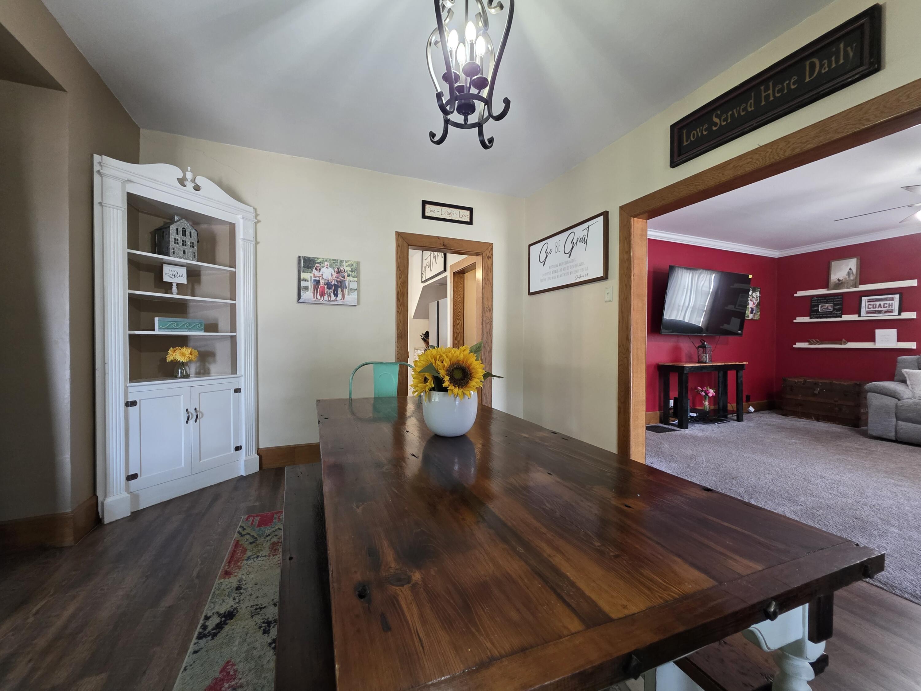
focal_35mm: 13
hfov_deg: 106.2
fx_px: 346
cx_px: 460
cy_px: 346
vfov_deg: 89.9
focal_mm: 2.2
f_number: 1.9
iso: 400
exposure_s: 1/60
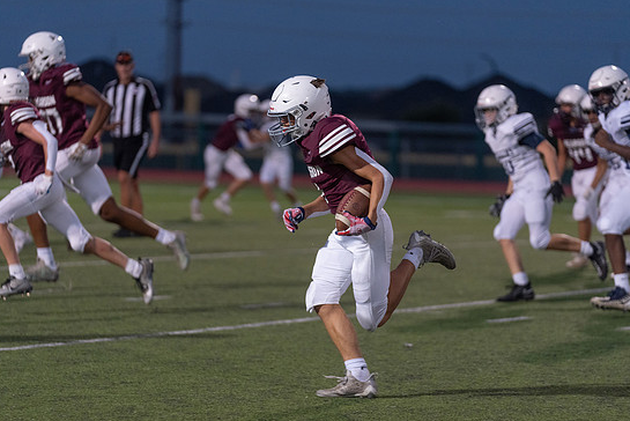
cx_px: 309
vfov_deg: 7.6
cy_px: 223
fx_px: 3169
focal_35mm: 181
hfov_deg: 11.4
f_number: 2.8
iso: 2500
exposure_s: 1/1000
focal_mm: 167
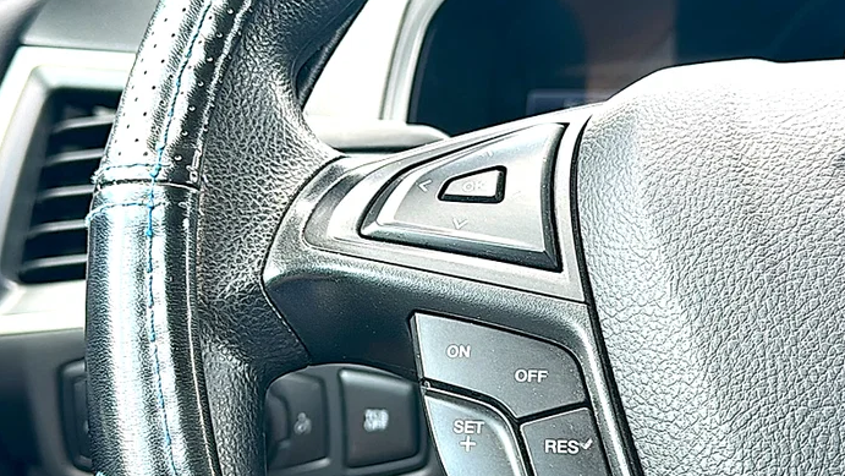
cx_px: 426
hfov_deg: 39.2
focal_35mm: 53
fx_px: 1188
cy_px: 292
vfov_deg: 22.6
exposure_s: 1/119
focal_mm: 6.86
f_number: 1.78
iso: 50
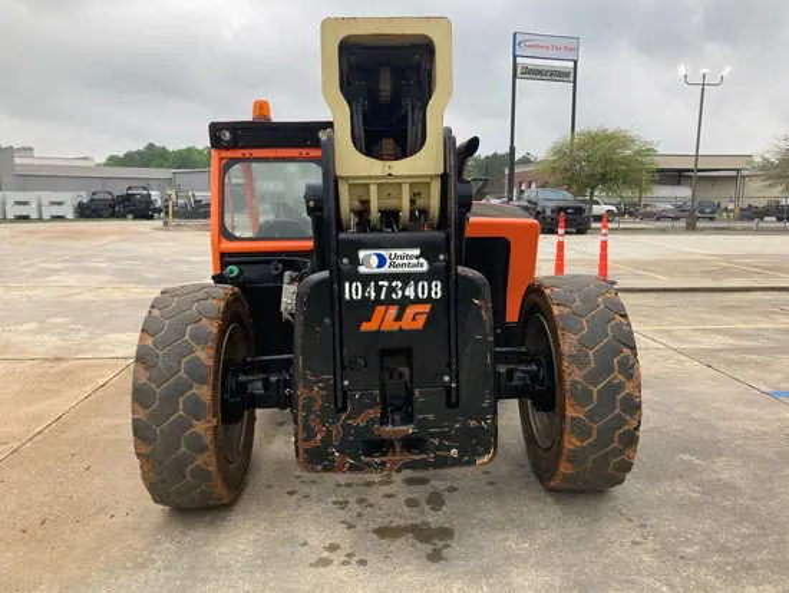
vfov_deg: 49.8
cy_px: 296
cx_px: 394
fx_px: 638
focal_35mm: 28
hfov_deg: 63.4
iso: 20
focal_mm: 3.99
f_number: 1.8
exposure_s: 1/186
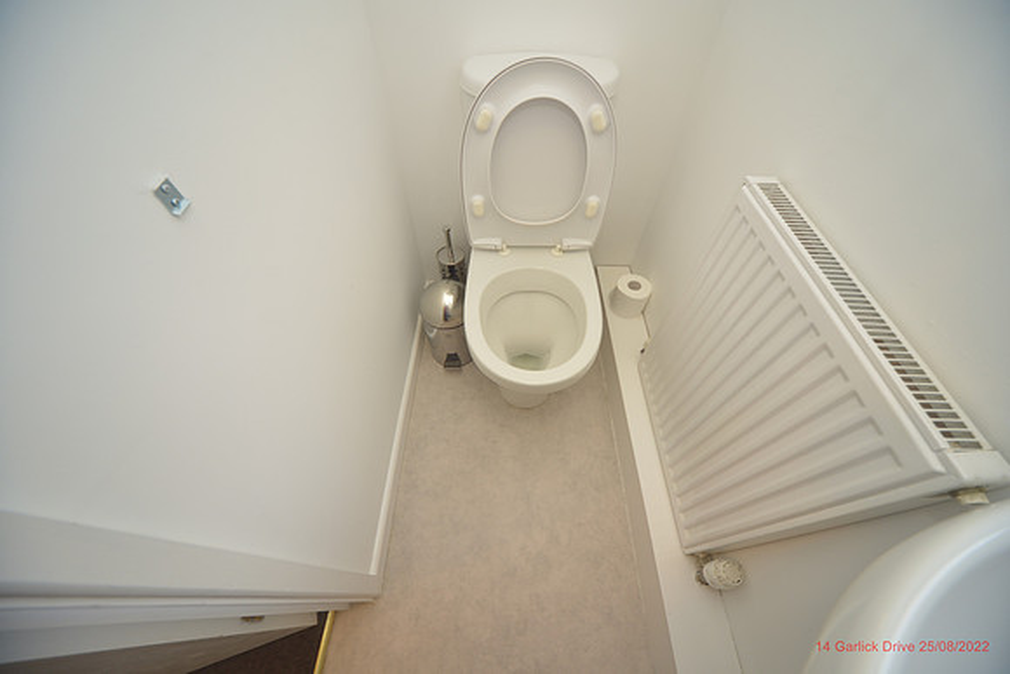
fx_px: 337
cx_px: 505
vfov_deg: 90.0
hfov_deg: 112.6
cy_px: 337
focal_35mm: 12
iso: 400
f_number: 5.6
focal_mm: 12
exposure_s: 1/30
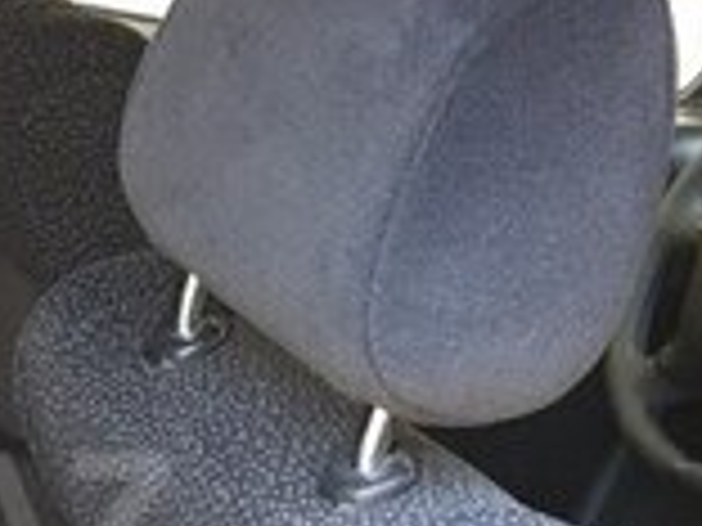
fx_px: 2494
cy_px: 519
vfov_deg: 11.9
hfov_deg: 15.1
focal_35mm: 123
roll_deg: -10.1
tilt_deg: -17.0
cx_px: -288
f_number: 2.2
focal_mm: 4.15
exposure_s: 1/33
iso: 64
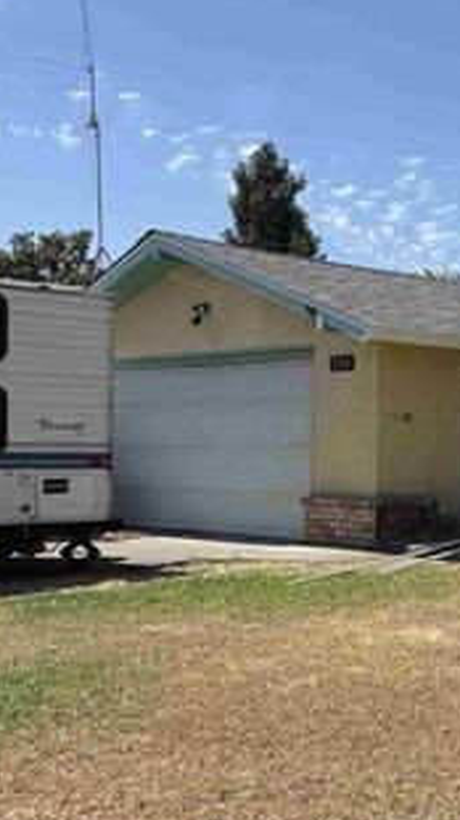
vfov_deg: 38.5
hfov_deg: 18.4
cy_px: 434
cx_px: 775
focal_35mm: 54
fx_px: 1173
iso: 80
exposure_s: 1/4167
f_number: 1.78
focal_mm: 6.76
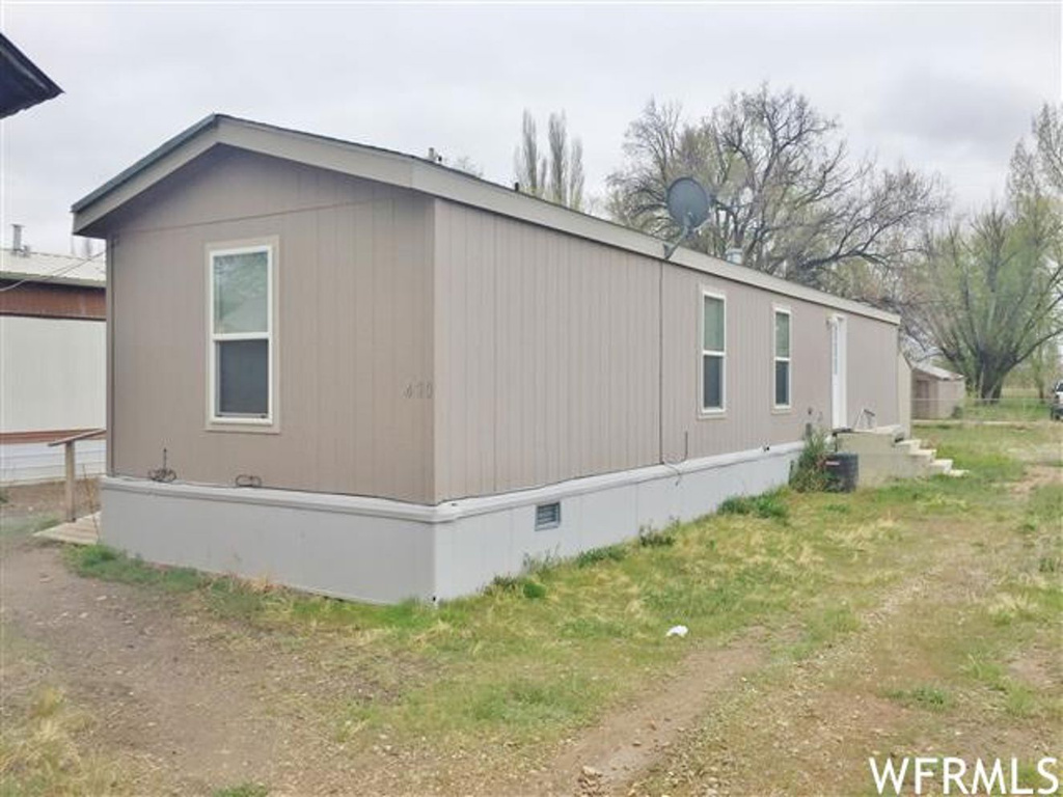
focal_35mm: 29
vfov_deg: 48.2
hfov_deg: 61.7
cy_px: 398
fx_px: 891
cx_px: 532
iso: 32
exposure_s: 1/1464
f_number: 2.2
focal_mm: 4.15
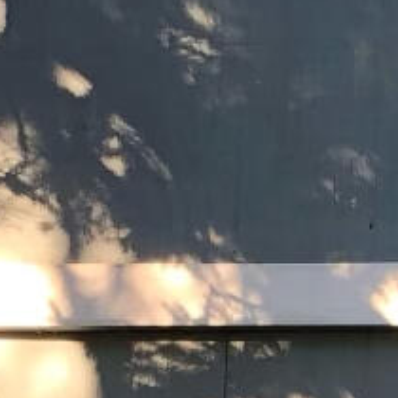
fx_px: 3096
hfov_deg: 7.3
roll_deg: -2.1
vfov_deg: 7.0
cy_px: 895
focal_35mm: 238
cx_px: 445
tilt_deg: +4.2
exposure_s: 1/120
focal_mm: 3.99
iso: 40
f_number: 1.8
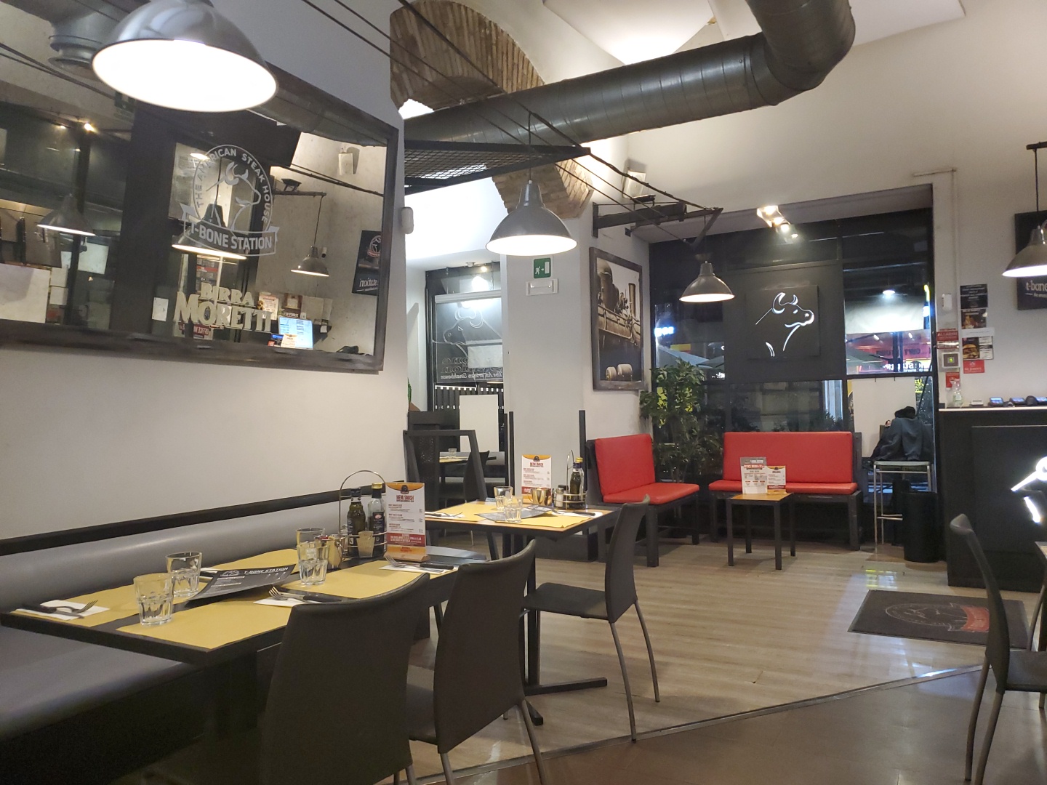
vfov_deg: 53.1
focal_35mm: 26
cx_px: 524
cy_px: 392
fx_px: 786
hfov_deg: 67.3
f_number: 1.5
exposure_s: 1/50
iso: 304
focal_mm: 4.3
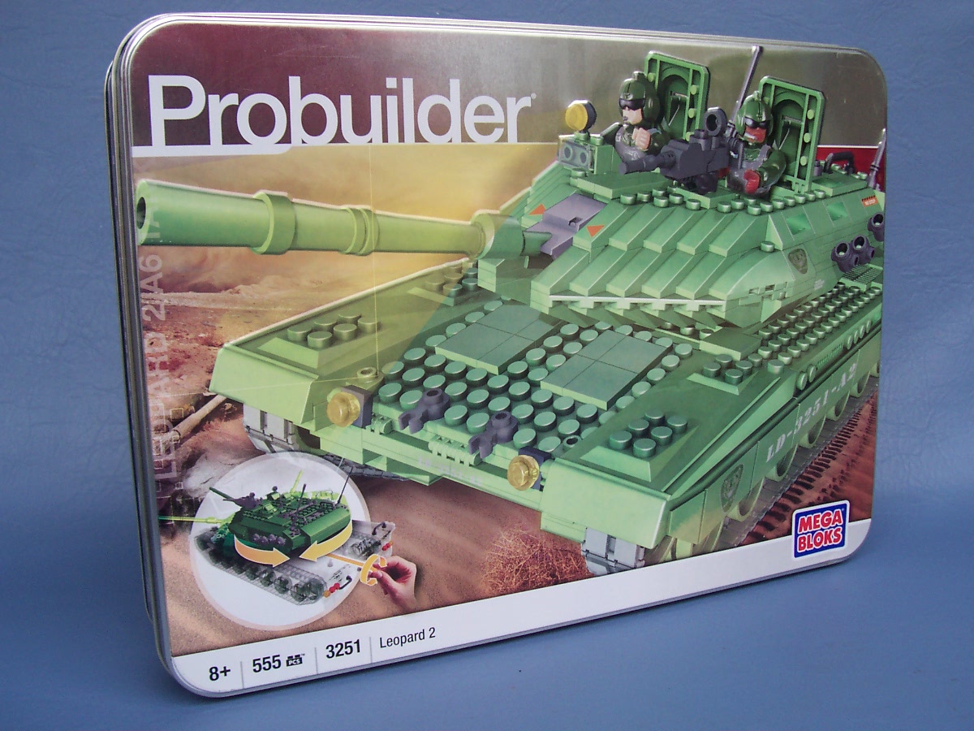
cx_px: 487
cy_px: 366
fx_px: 1041
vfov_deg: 38.7
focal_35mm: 37
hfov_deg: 50.1
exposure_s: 1/250
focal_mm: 5.6
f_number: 2.8
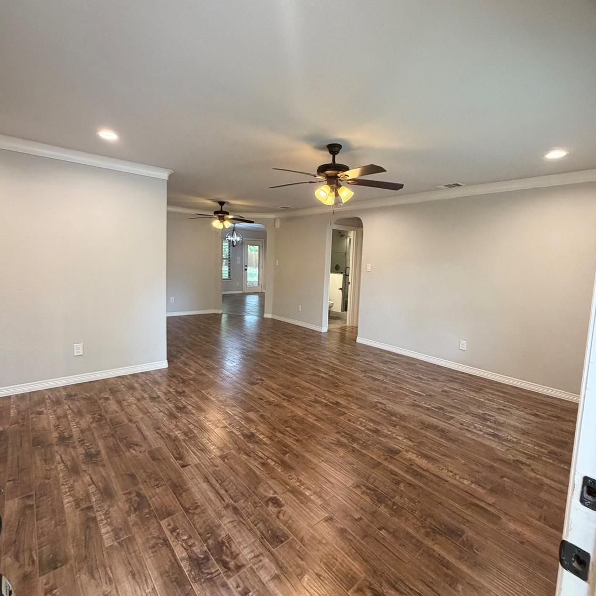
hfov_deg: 84.0
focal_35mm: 17
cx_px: 294
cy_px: 292
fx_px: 331
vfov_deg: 84.0
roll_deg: -1.7
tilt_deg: -5.5
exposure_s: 1/120
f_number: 2.2
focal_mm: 2.22
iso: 320
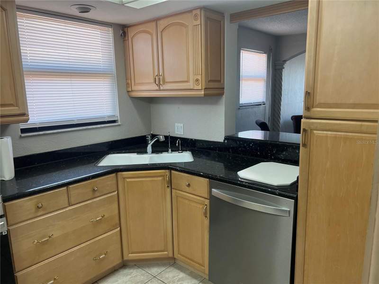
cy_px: 142
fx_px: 285
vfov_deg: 53.1
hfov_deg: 67.3
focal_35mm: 26
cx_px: 190
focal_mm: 5.7
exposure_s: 1/60
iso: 100
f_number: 1.5
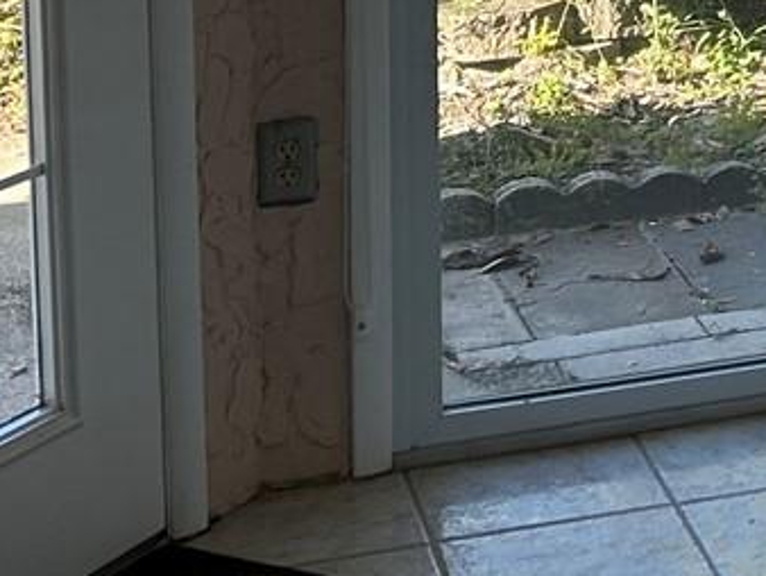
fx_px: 2724
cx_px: 1081
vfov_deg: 11.4
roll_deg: -0.3
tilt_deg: -7.0
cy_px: -386
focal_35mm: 123
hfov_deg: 15.1
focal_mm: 5.7
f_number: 1.5
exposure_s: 1/371
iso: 50
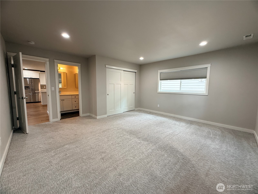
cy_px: 97
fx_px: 104
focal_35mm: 14
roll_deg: -0.6
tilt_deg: -4.6
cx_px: 129
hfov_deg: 102.1
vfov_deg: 85.7
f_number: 2.2
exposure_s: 1/60
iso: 200
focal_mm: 2.22
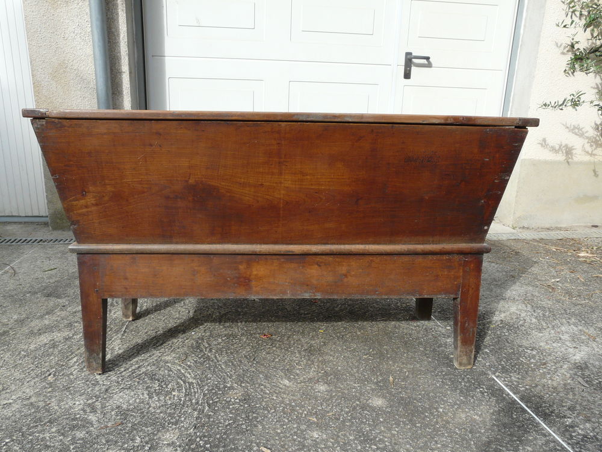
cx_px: 301
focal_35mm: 28
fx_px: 487
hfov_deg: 63.4
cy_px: 226
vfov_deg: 49.7
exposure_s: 1/200
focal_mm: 4.6
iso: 100
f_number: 5
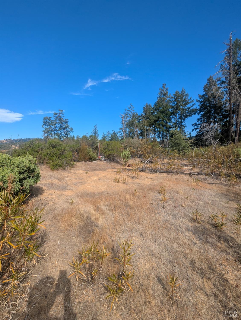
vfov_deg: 94.4
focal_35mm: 16
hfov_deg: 78.3
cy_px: 160
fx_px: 148
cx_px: 120
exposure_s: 1/1520
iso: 52
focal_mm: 2.35
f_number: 2.2
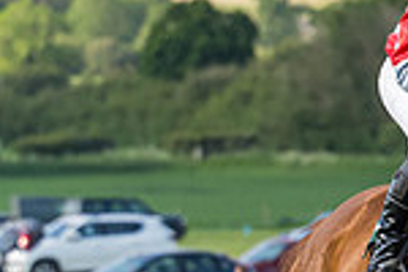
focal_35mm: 713
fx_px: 8080
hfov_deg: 2.9
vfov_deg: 1.9
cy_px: 329
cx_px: 662
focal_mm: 115
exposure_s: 1/3200
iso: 800
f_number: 4
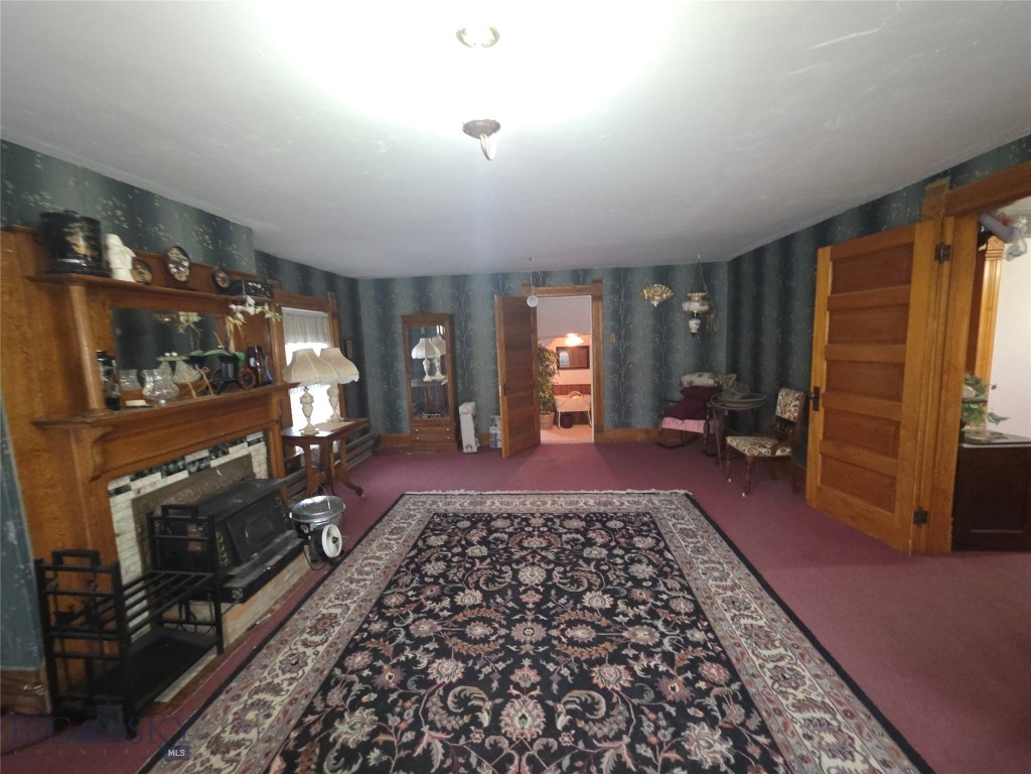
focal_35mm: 13
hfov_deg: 106.2
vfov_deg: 89.9
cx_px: 516
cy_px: 387
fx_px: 387
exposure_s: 1/16.2
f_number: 1.9
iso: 400
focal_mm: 2.2
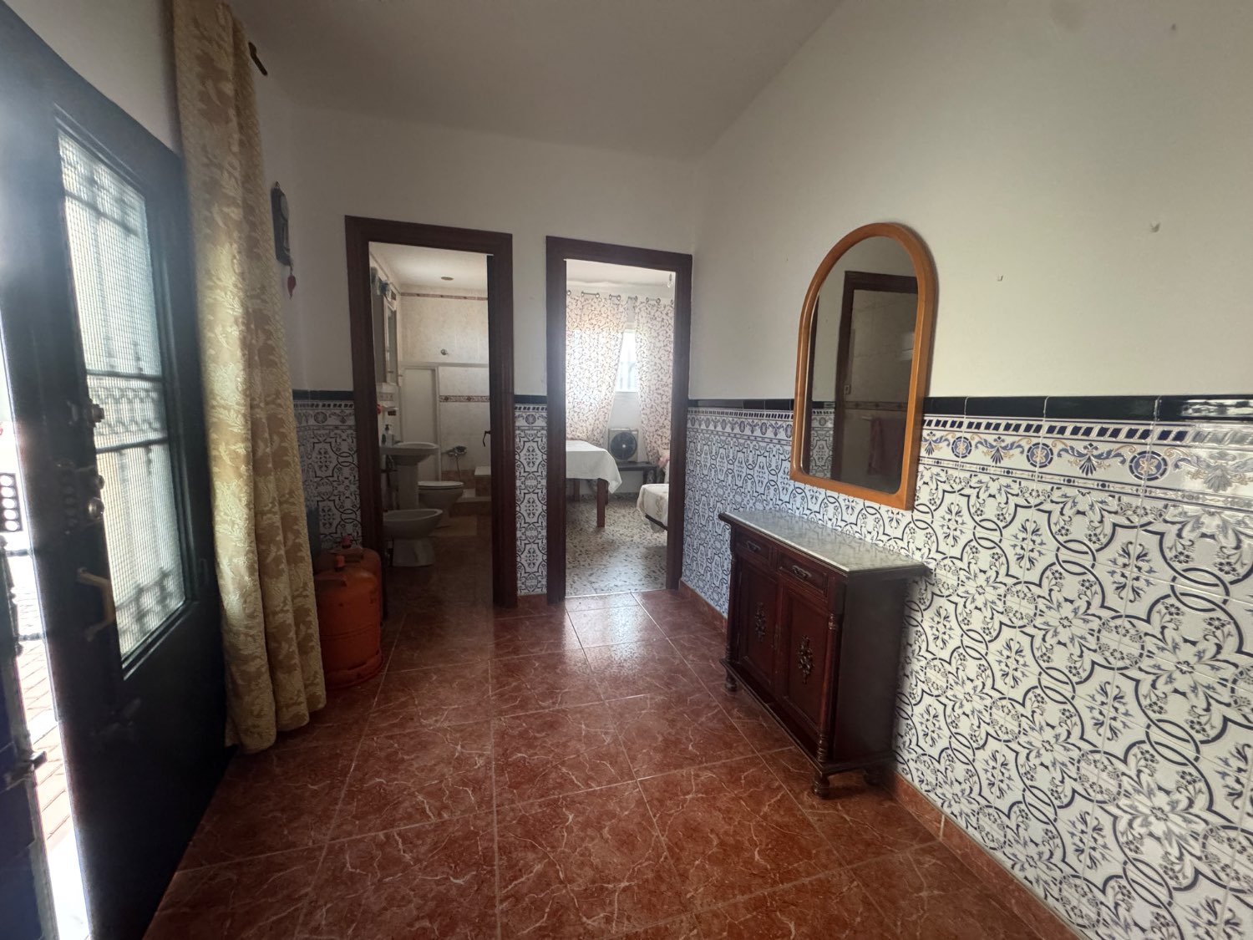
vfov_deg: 85.7
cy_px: 470
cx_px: 626
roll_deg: -0.3
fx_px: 507
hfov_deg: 102.1
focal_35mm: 14
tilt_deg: -5.1
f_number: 2.2
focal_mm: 2.22
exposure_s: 1/60
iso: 400
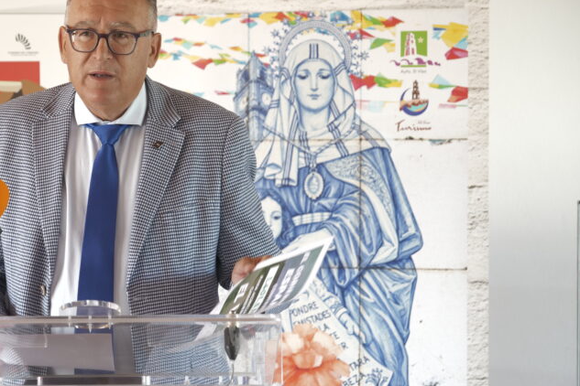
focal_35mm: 144
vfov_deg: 9.5
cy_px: 224
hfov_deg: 14.2
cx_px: 131
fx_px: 2320
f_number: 4.5
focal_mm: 89
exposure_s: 1/50
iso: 500
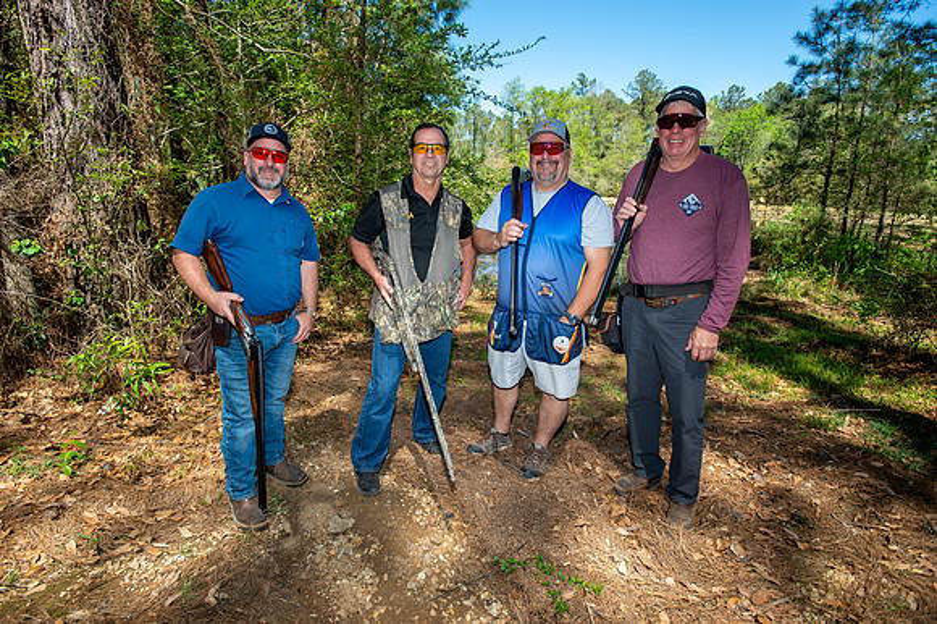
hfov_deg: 86.9
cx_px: 468
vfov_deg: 64.5
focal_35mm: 19
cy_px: 312
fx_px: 494
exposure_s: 1/250
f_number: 5
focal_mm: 19
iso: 100
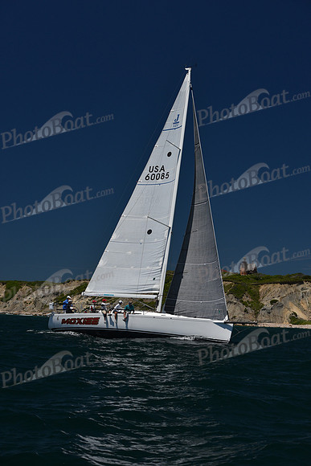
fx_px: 906
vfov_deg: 28.8
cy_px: 233
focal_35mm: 70
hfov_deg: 19.5
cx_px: 156
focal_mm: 70
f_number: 8
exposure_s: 1/800
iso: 250
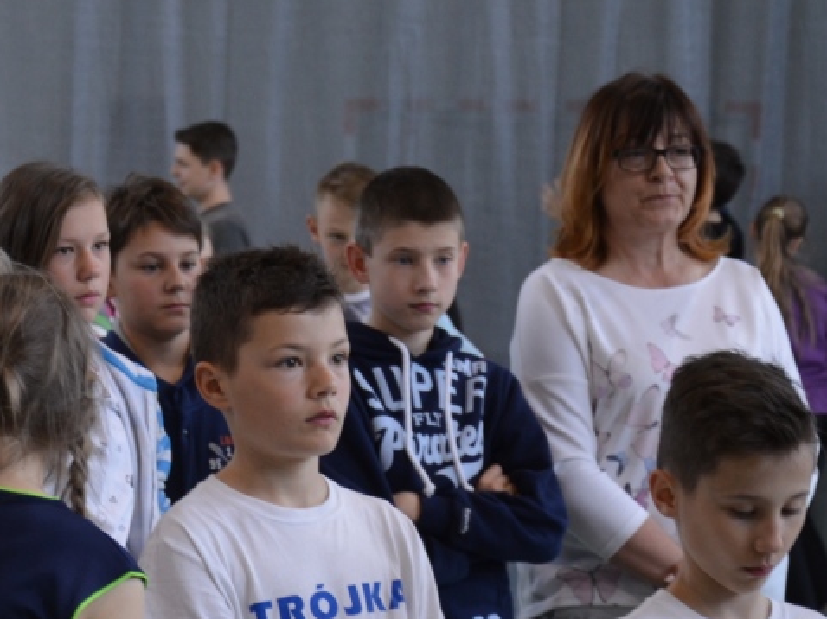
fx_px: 4274
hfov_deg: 10.9
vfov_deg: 8.3
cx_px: -57
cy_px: 408
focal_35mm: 179
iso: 560
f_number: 5
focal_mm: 58
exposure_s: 1/60
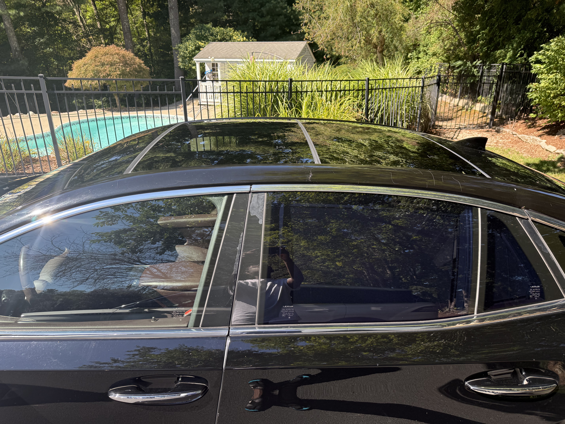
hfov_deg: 71.6
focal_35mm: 24
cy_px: 212
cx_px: 282
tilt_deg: -19.8
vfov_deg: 56.8
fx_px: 392
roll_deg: +0.4
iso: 100
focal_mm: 6.76
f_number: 1.78
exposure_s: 1/788
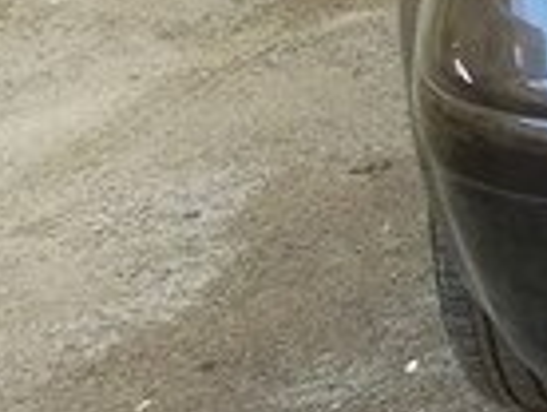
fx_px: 2343
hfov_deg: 11.7
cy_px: -283
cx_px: 1157
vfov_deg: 9.6
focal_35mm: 148
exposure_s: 1/107
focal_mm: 3.3
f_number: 2.2
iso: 40
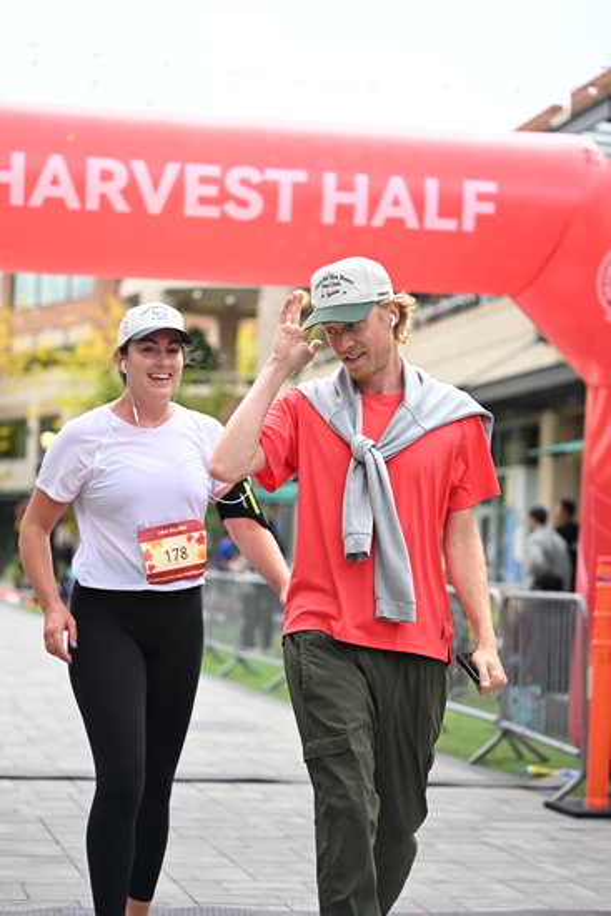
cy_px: 458
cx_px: 306
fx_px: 1883
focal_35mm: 74
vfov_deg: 27.3
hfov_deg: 18.4
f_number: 2.8
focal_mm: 74
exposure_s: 1/2000
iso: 640
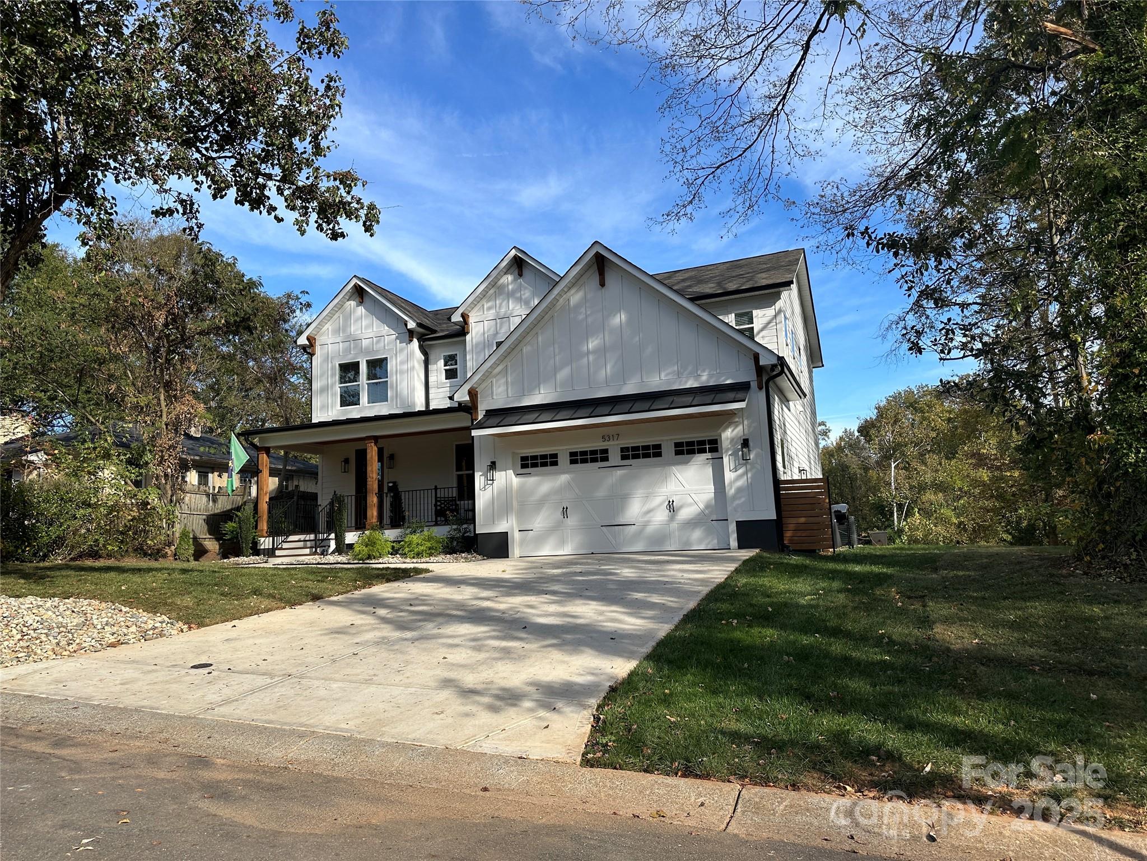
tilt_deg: +9.5
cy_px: 430
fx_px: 795
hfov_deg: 71.6
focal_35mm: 24
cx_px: 574
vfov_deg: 56.8
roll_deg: +4.4
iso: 80
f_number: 1.78
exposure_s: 1/2591
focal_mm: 6.86
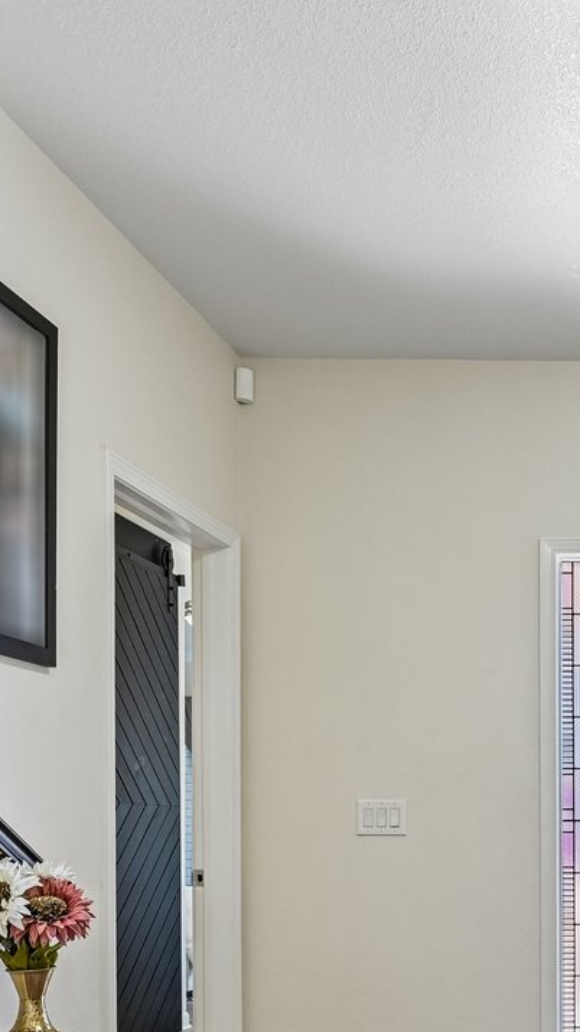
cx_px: 714
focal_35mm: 42
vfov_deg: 45.9
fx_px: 1149
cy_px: 825
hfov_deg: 25.2
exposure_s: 1/8
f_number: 10
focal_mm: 14
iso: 400
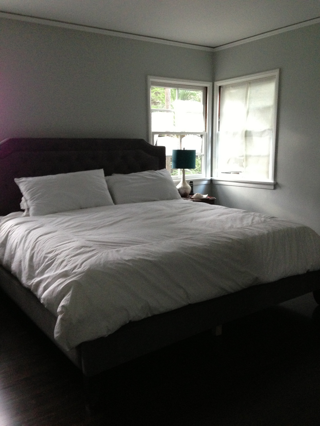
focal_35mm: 33
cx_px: 160
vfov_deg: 55.4
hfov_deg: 42.9
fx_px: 407
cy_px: 213
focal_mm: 4.13
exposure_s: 1/20
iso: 400
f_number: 2.4
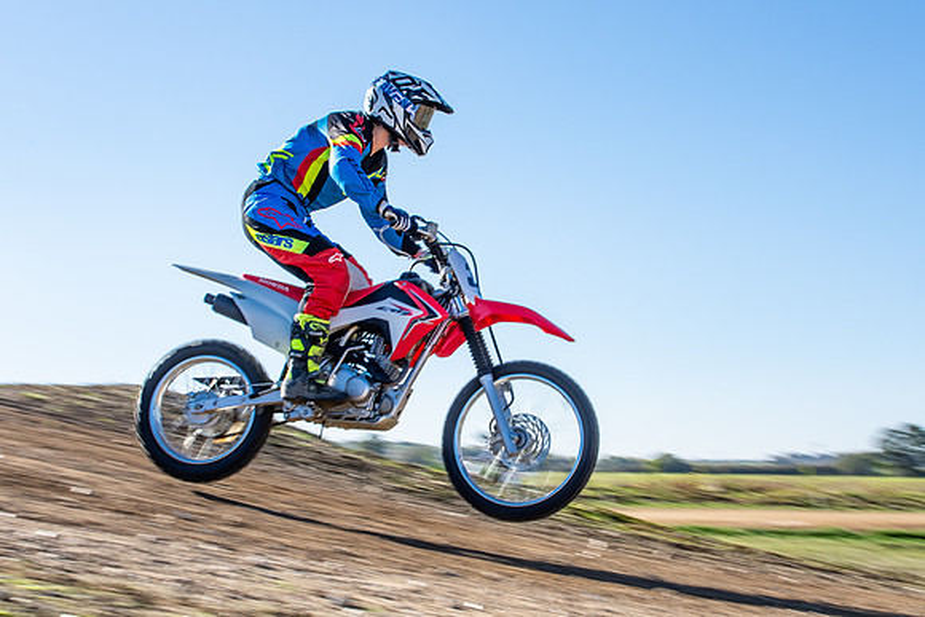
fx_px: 2016
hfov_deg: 25.8
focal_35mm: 78
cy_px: 281
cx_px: 463
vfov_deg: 17.4
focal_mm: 46
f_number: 11
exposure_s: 1/160
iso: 200
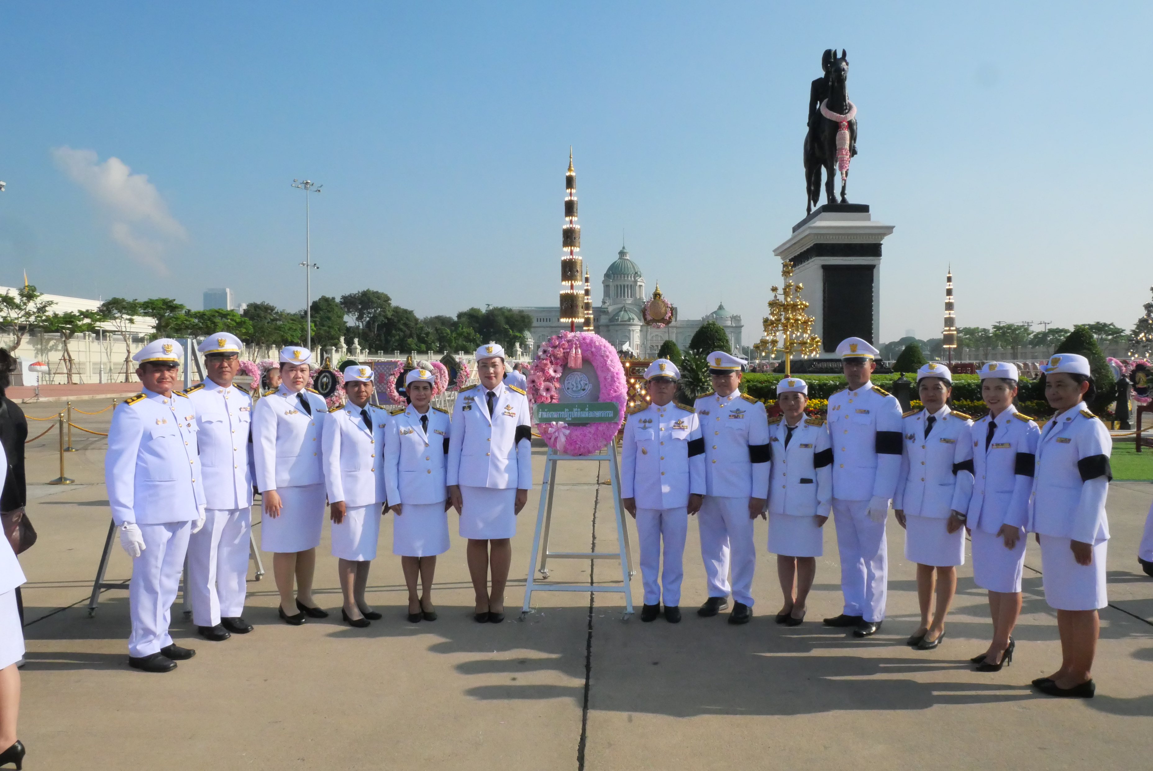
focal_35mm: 24
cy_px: 386
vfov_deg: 53.2
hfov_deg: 73.7
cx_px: 576
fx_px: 769
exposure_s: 1/2000
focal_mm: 12
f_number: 16
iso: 3200
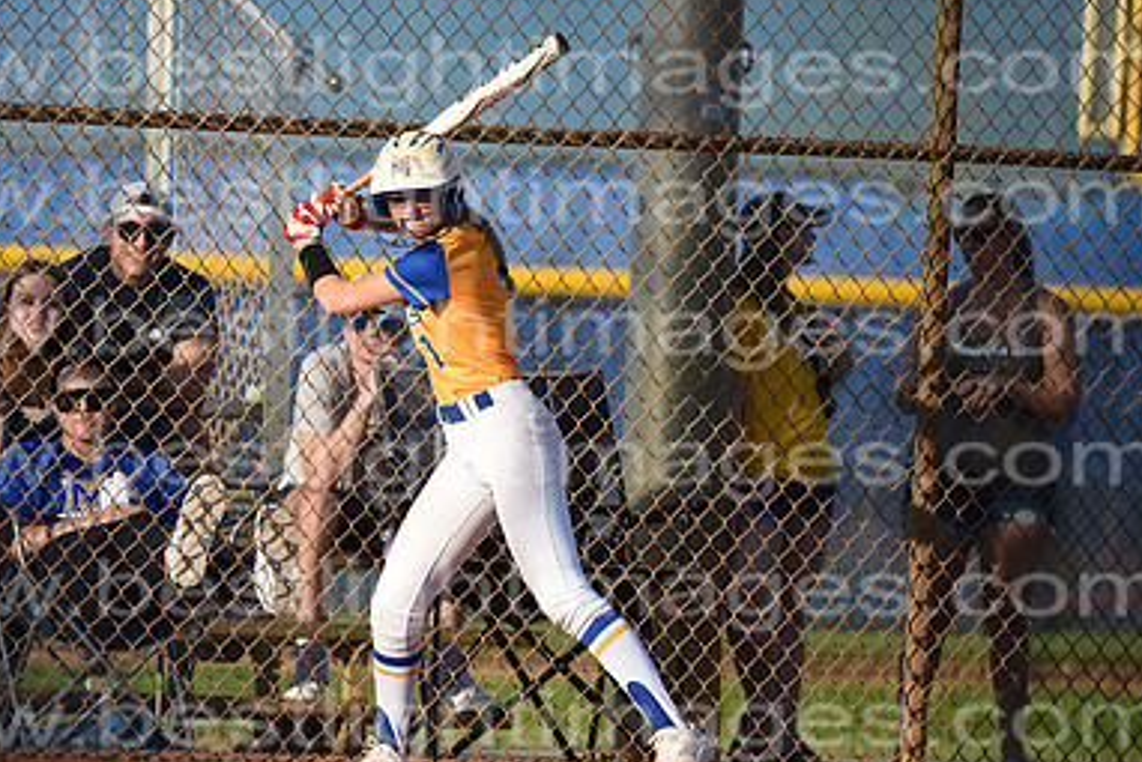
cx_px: 487
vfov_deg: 3.0
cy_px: 399
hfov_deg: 4.5
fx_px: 14470
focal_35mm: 456
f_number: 4
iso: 100
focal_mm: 300
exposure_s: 1/640
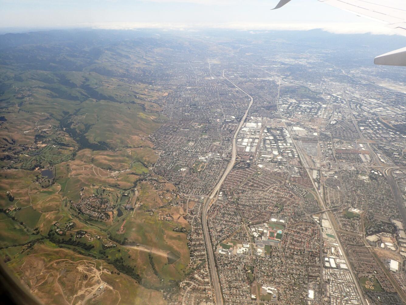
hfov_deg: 69.4
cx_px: 203
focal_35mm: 25
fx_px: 293
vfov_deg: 54.9
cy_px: 152
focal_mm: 4.5
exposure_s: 1/1000
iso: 100
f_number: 2.8
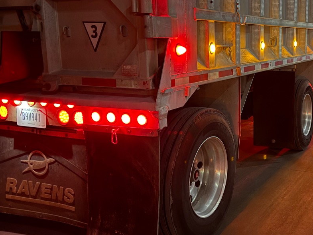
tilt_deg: -7.9
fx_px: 398
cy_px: 100
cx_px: 266
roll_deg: +0.9
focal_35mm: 44
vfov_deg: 32.8
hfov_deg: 40.5
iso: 1600
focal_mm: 6.76
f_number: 1.78
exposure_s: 1/9
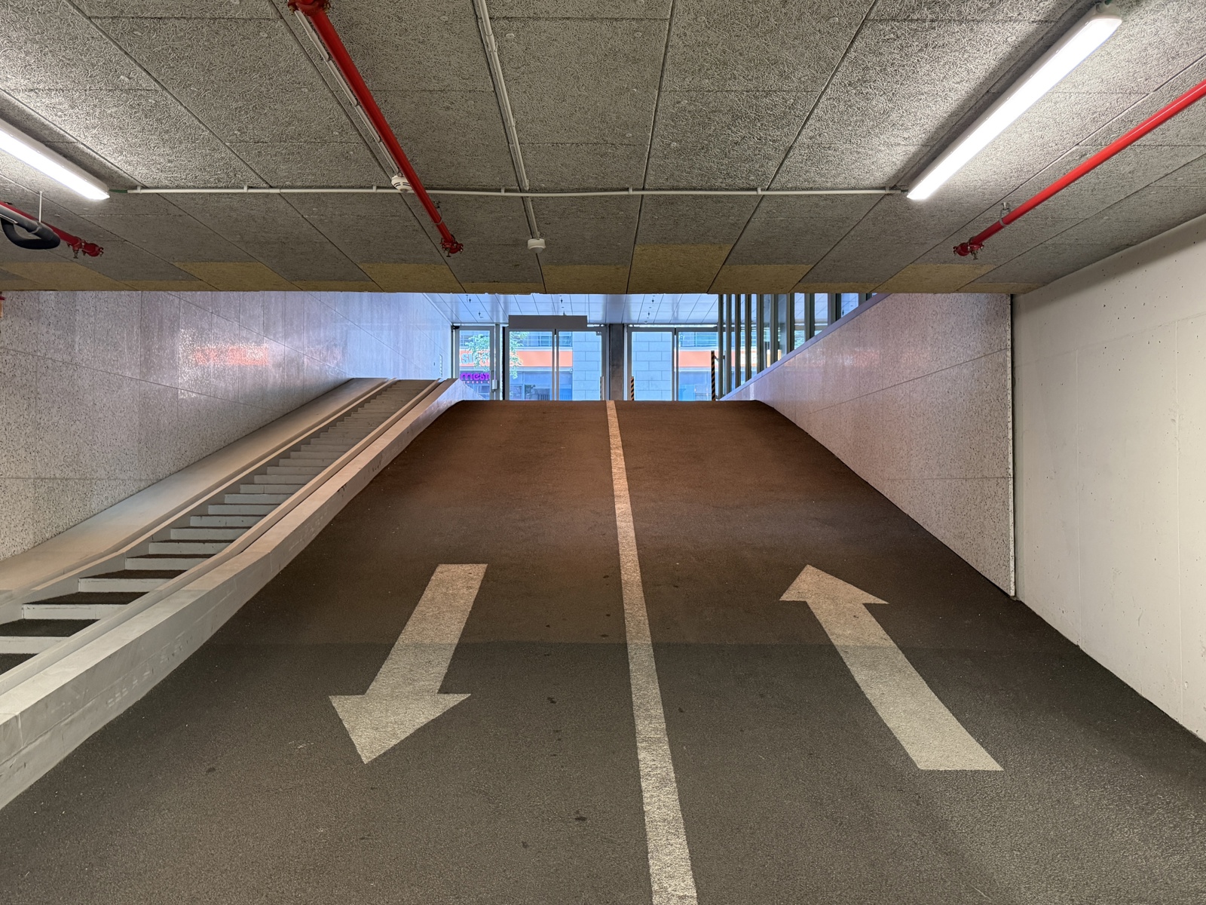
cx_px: 603
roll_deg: +1.0
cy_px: 452
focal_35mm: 24
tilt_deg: +1.9
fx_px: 836
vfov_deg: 56.8
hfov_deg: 71.6
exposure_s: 1/100
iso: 400
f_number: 1.78
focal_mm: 6.76
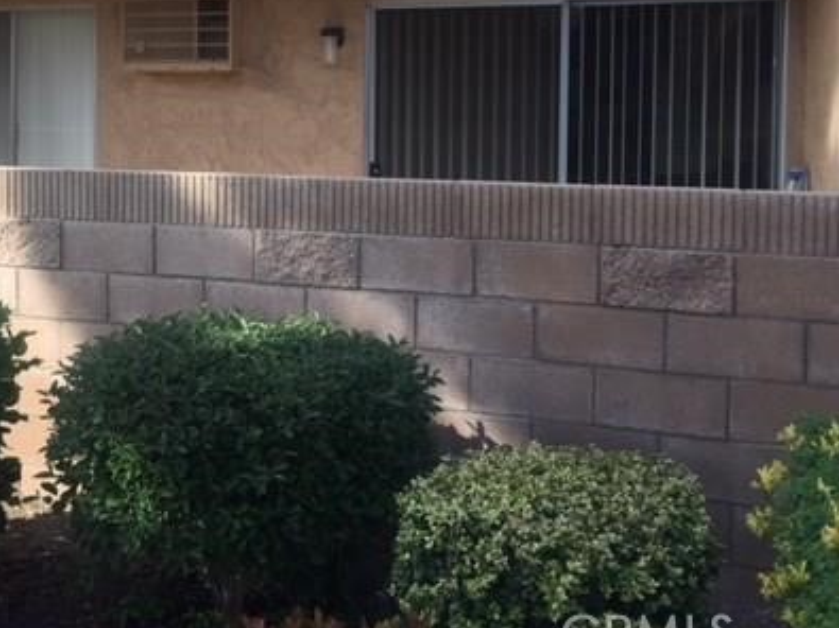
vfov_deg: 30.3
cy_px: 155
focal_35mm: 47
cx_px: 195
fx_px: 1139
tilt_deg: -2.7
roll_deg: -0.9
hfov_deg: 39.2
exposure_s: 1/879
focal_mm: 4.15
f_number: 2.2
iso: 32
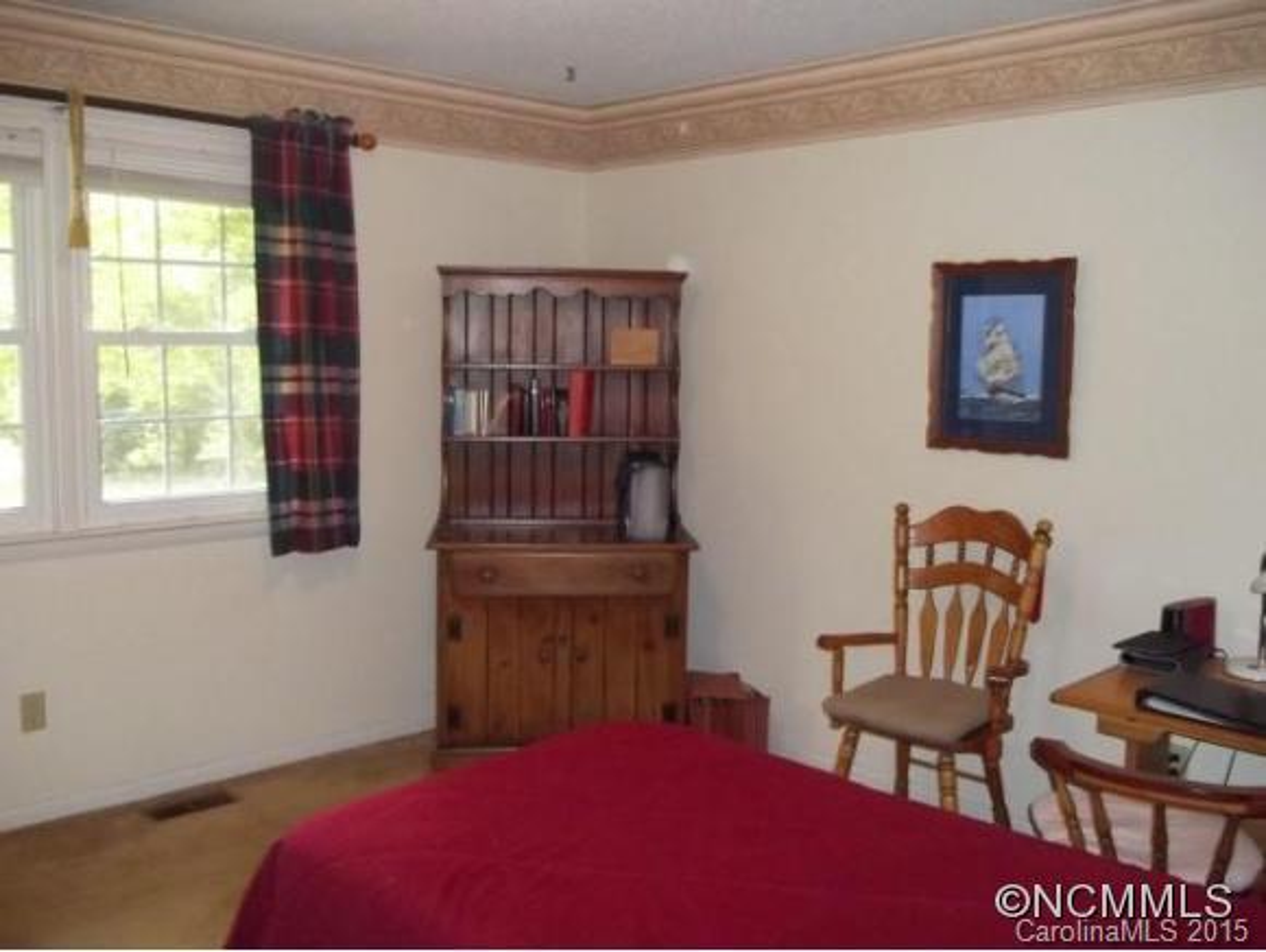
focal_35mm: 32
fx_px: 1171
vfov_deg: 44.2
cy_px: 476
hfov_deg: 56.8
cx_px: 633
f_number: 2.9
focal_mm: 5.7
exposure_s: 1/30
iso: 250
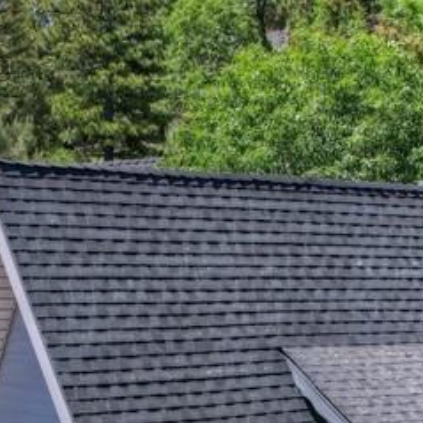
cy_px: 497
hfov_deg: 20.2
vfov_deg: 19.3
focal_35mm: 85
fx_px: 1175
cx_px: 92
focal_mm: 8.4
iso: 100
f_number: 2.8
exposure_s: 1/2000
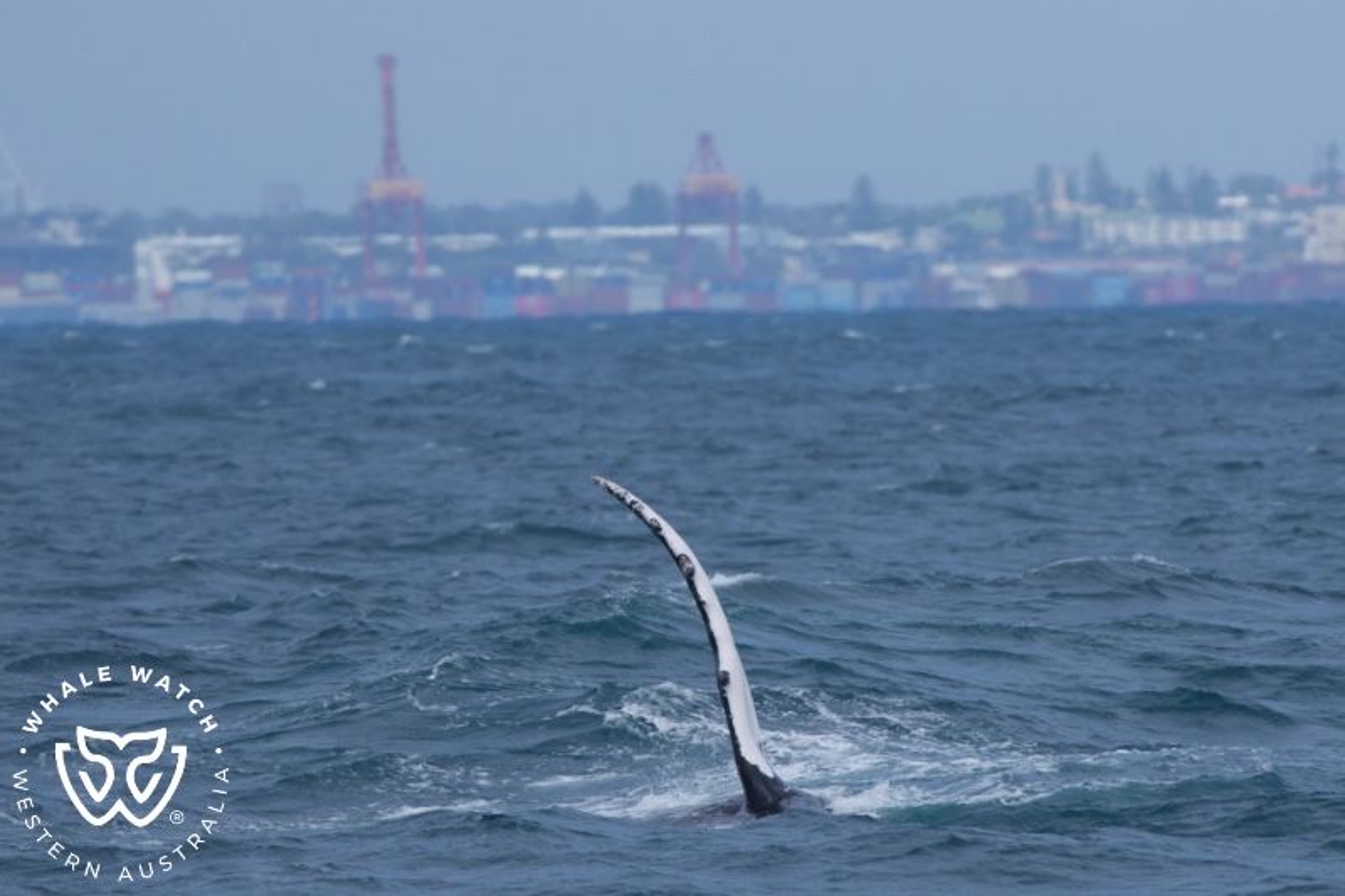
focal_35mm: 600
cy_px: 448
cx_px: 672
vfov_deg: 2.3
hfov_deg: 3.4
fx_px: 22411
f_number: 7.1
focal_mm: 600
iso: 640
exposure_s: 1/3200
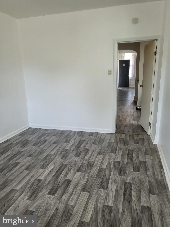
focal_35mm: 26
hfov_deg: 53.1
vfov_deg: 67.3
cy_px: 114
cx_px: 85
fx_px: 170
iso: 160
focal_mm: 4.25
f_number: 1.8
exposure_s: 1/60
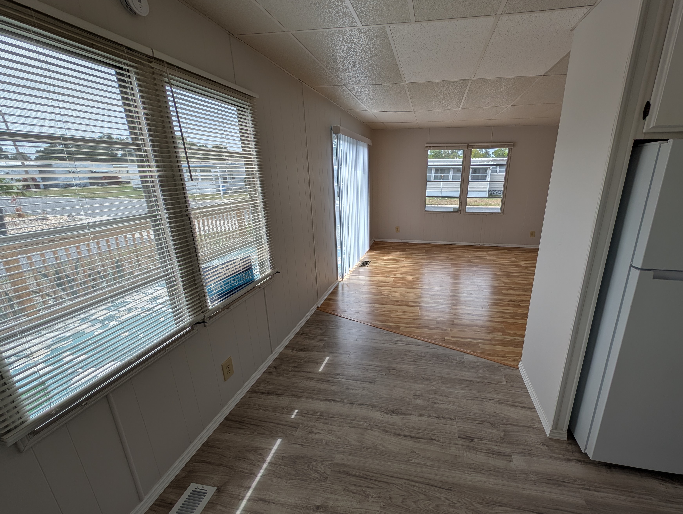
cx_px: 377
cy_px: 266
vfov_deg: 85.8
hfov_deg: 101.6
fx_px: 277
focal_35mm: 14
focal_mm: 2.23
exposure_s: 1/941
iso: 40
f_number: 1.95
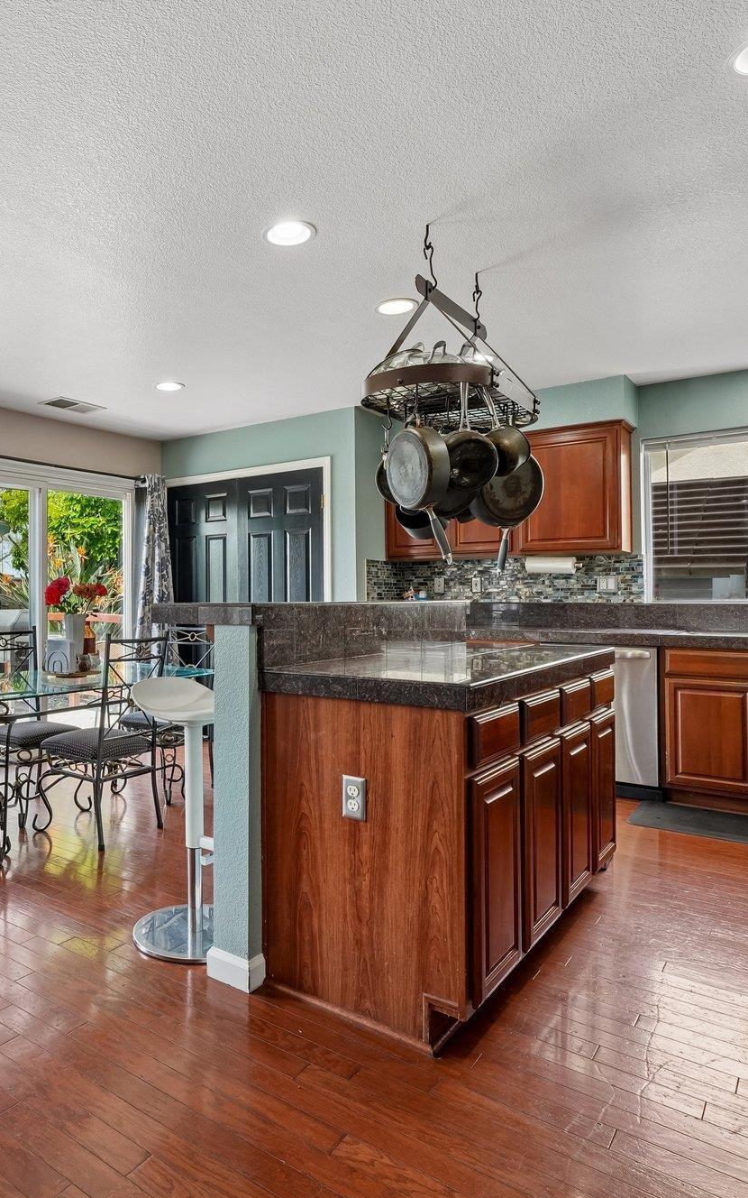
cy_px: 596
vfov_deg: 79.7
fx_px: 718
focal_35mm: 22
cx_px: 217
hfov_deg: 53.3
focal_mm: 14
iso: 640
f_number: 9
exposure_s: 1/25
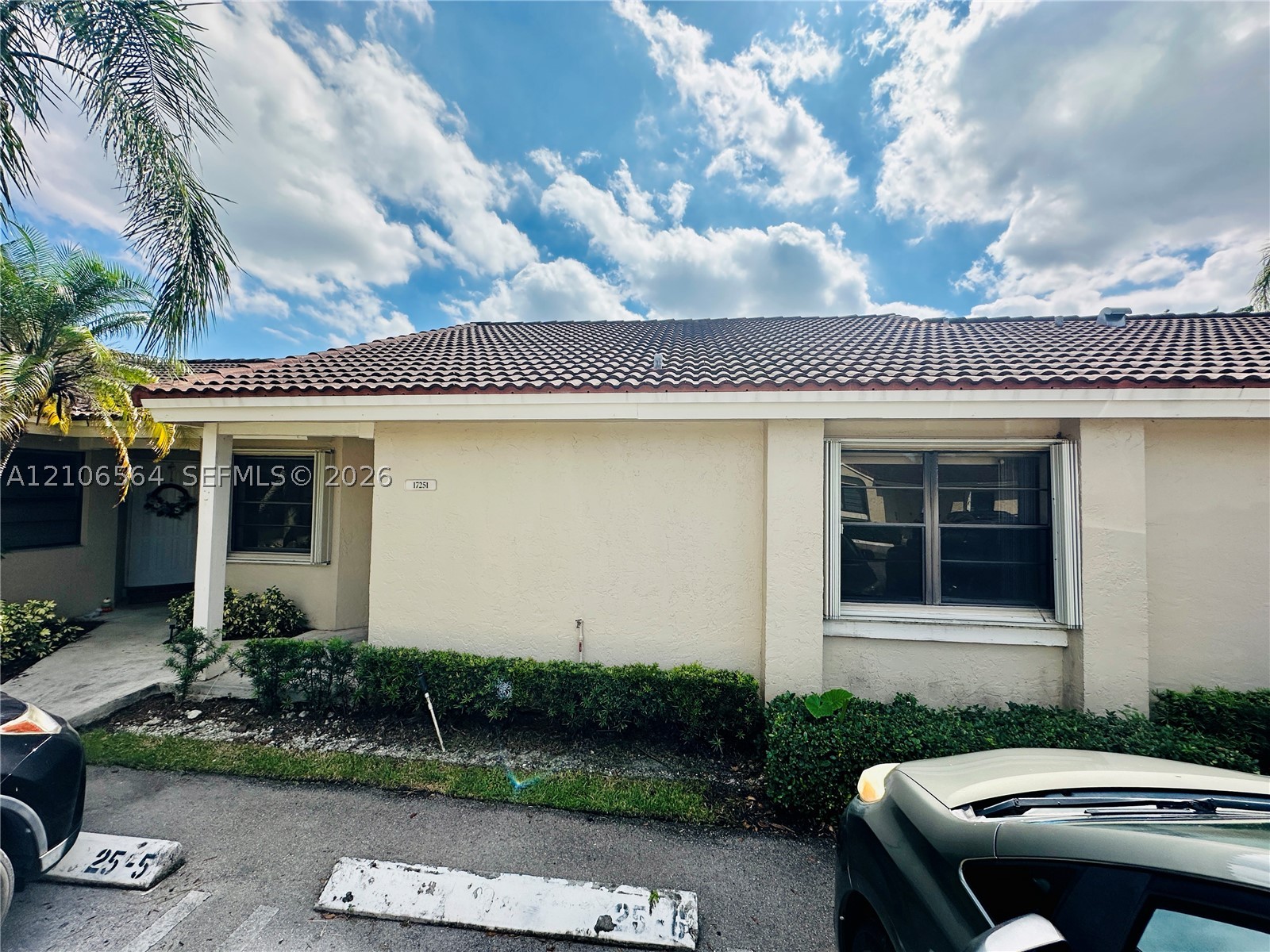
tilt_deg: +0.9
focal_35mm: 14
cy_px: 476
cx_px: 635
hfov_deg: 102.1
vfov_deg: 85.7
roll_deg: -0.3
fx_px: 514
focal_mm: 2.22
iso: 50
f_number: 2.2
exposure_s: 1/2174
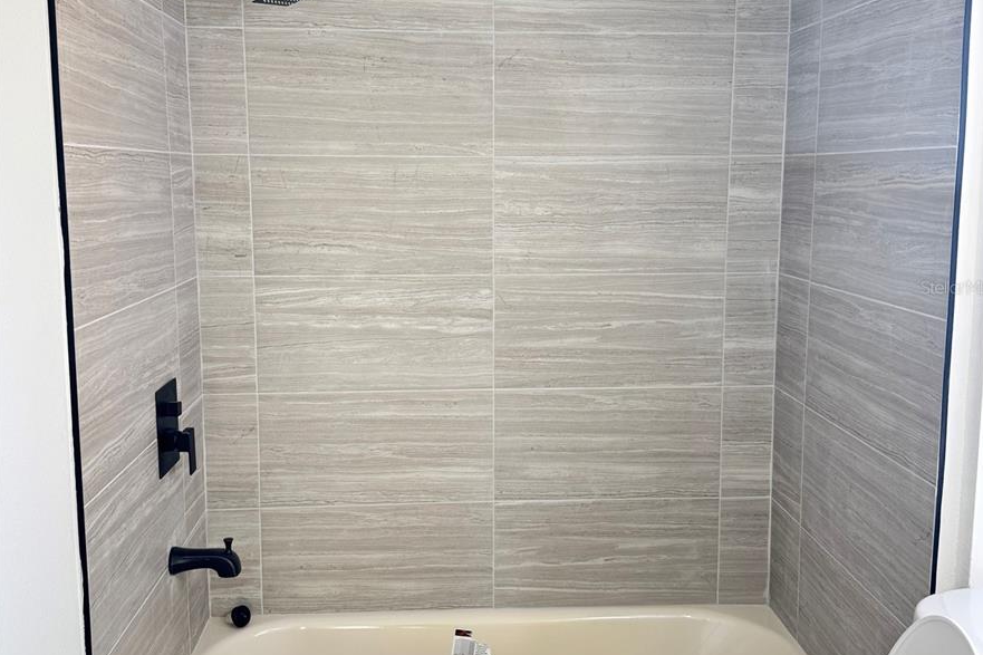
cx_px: 498
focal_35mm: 34
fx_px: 928
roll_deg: +0.2
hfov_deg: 55.8
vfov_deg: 38.8
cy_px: 287
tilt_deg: -7.2
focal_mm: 6.76
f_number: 1.78
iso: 160
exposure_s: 1/120
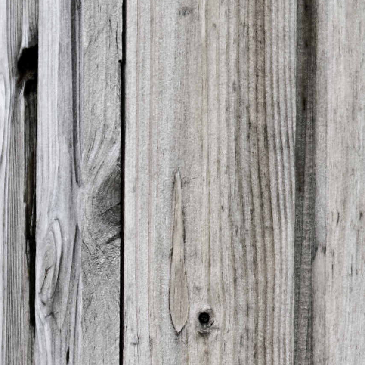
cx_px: -852
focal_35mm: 908
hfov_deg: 1.9
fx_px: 10832
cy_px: 857
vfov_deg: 1.9
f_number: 2.8
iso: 500
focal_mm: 107
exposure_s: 1/1600
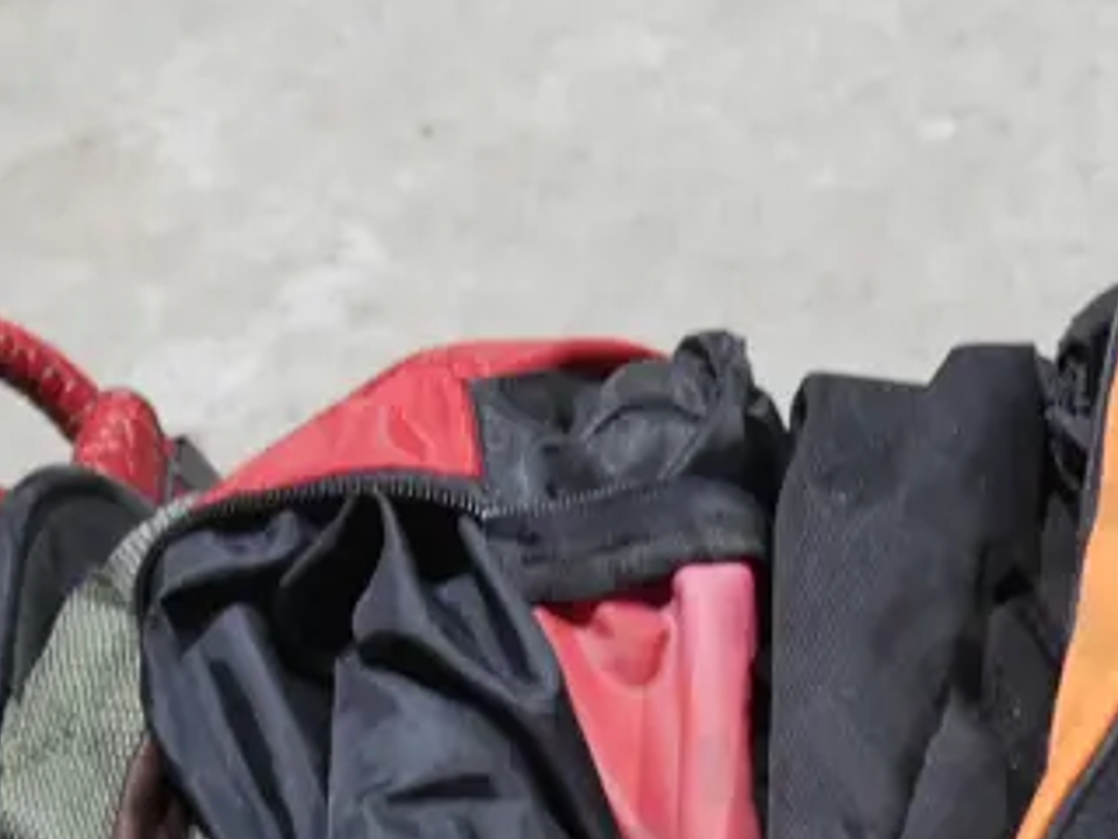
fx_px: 4134
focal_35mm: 128
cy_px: 993
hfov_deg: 15.4
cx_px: 545
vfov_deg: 11.4
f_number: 4.4
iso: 500
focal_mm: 20
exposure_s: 1/60
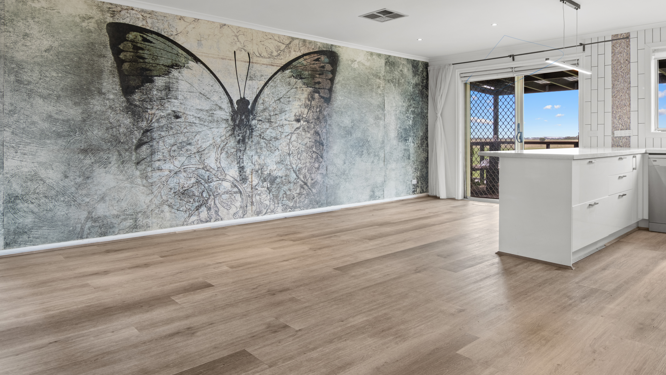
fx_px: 441
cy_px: 147
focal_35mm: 25
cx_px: 324
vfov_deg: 45.7
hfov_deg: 74.0
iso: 160
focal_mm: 15
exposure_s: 1/1.25
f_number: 8
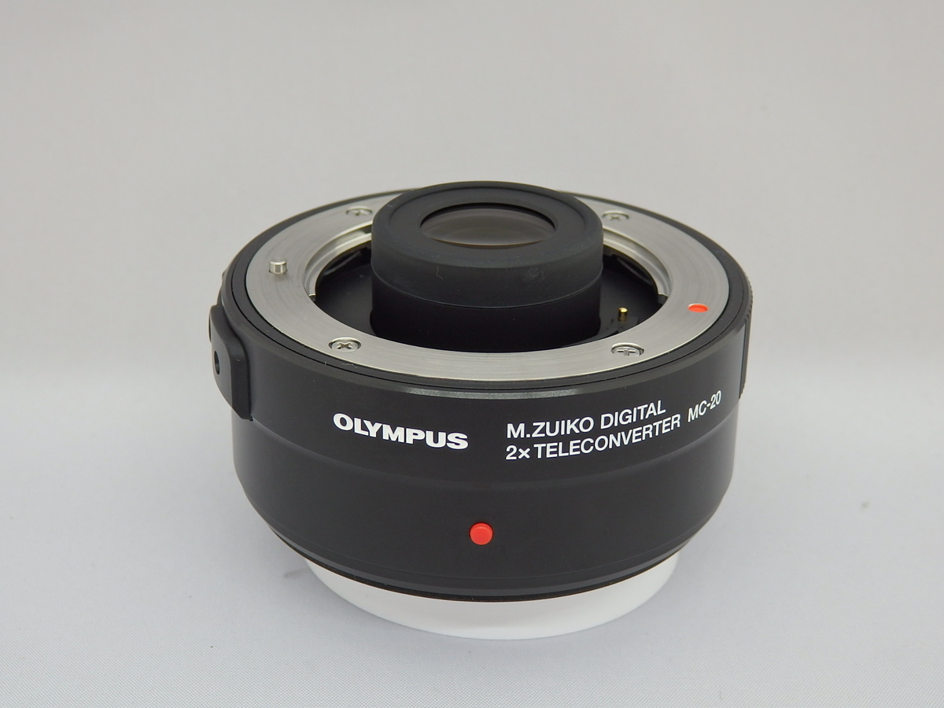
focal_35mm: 66
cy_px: 354
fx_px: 1800
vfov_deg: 22.3
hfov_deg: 29.4
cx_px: 472
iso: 125
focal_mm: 11.9
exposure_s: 1/15
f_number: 4.4
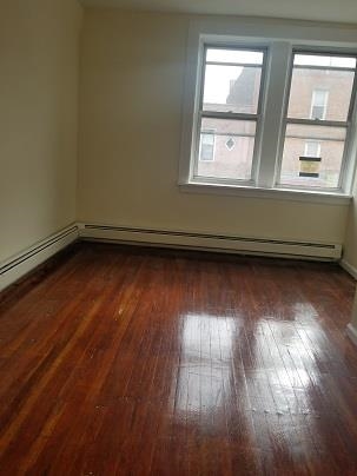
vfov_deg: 67.3
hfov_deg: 53.1
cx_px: 178
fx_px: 358
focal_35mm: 26
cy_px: 238
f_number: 1.7
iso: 50
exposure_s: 1/256
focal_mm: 4.25
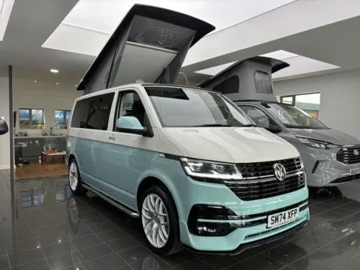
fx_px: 270
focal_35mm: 26
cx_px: 180
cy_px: 135
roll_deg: -0.6
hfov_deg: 67.3
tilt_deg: -3.4
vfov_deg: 53.1
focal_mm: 5.96
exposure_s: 1/113
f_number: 1.6
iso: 32
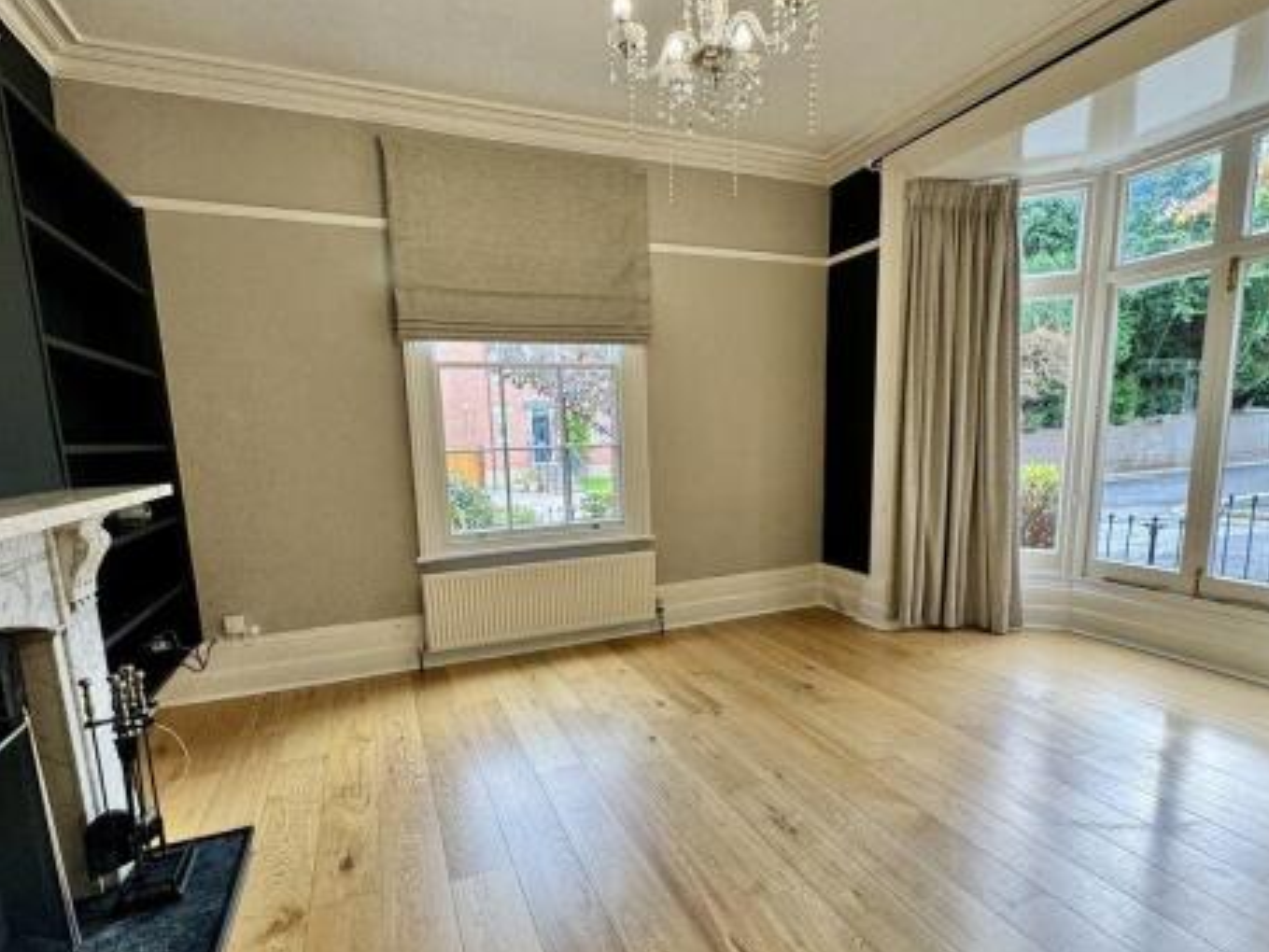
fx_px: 660
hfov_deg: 87.7
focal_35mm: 18
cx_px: 634
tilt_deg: -8.9
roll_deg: +1.9
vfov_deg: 71.3
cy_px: 542
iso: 160
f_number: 2.2
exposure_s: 1/100
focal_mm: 2.22
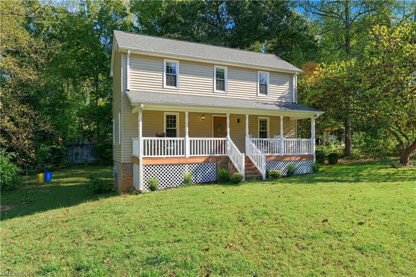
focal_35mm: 24
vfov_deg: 53.1
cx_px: 208
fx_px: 277
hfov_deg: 73.8
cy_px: 138
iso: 400
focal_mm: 24
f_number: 7.1
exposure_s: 1/500
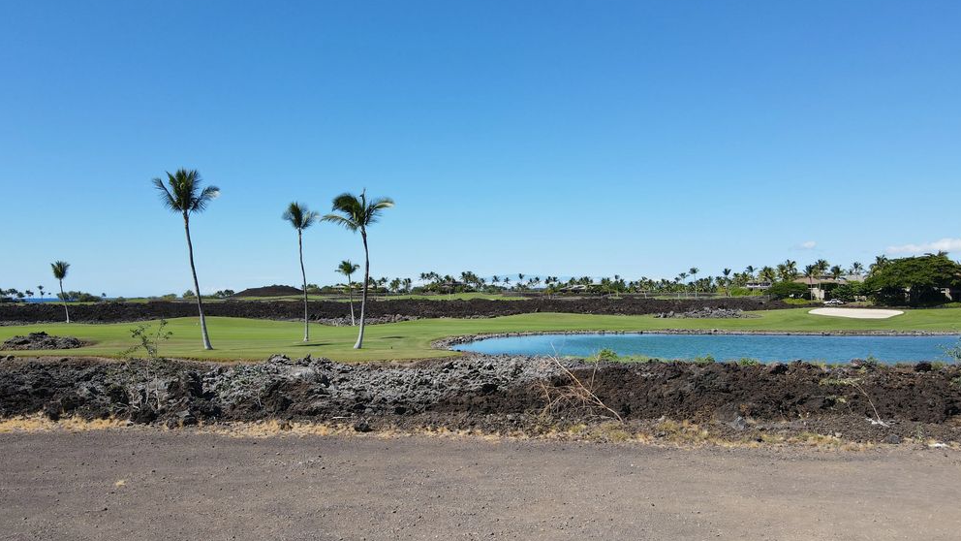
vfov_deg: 42.8
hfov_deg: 69.9
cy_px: 311
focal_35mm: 27
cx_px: 478
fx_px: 688
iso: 100
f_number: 2.8
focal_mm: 4.5
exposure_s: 1/640
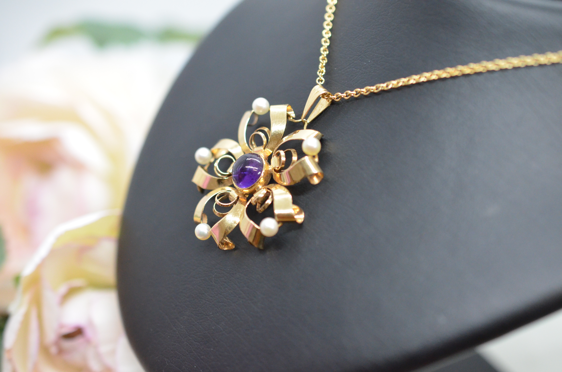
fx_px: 935
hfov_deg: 33.5
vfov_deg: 22.5
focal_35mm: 60
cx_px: 281
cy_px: 186
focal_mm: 40
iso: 2500
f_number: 4
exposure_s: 1/1000
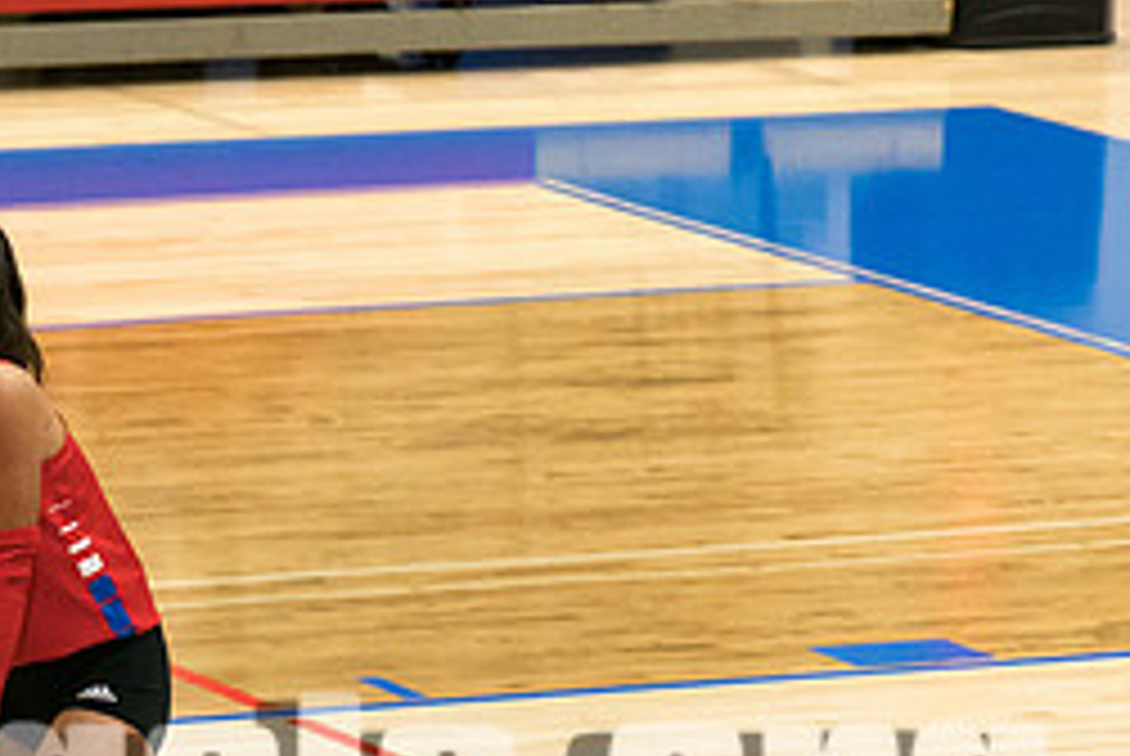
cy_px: 628
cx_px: -3
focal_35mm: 320
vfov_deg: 4.3
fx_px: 10056
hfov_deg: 6.4
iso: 3200
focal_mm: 76
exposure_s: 1/1000
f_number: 2.8
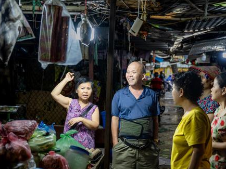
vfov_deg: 23.9
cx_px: 127
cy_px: 108
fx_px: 398
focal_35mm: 61
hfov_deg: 31.7
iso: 1000
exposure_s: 1/250
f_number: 2.8
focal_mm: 43
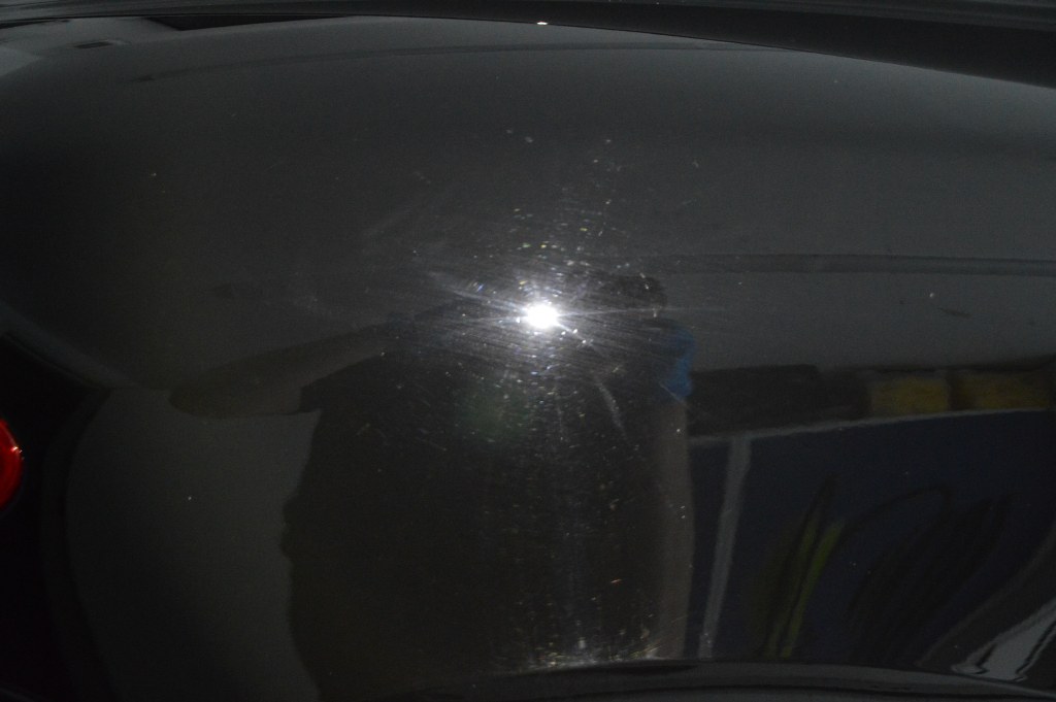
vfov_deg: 28.9
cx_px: 528
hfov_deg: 42.4
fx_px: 1363
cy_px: 351
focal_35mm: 46
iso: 3200
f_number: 4.2
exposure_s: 1/13
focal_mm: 31
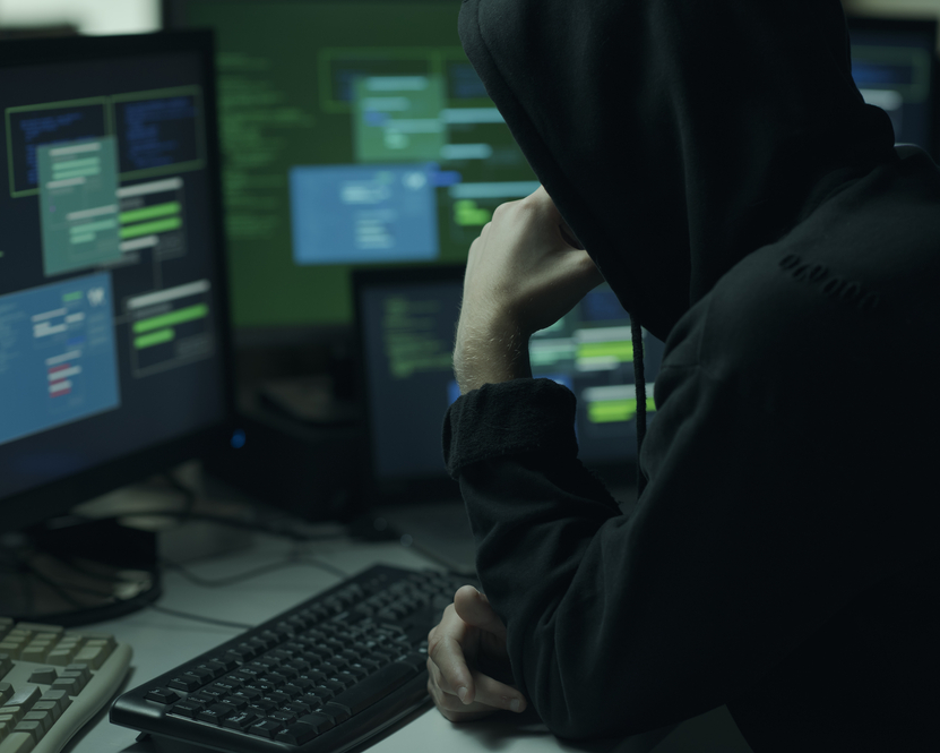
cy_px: 376
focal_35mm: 96
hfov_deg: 20.0
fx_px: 2671
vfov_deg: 16.0
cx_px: 472
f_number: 2.5
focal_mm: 85
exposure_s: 1/100
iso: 320
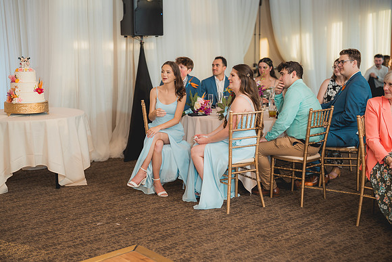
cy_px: 131
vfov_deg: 27.0
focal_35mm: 50
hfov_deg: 39.6
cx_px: 196
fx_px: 545
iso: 125
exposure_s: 1/250
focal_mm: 50
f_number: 1.8
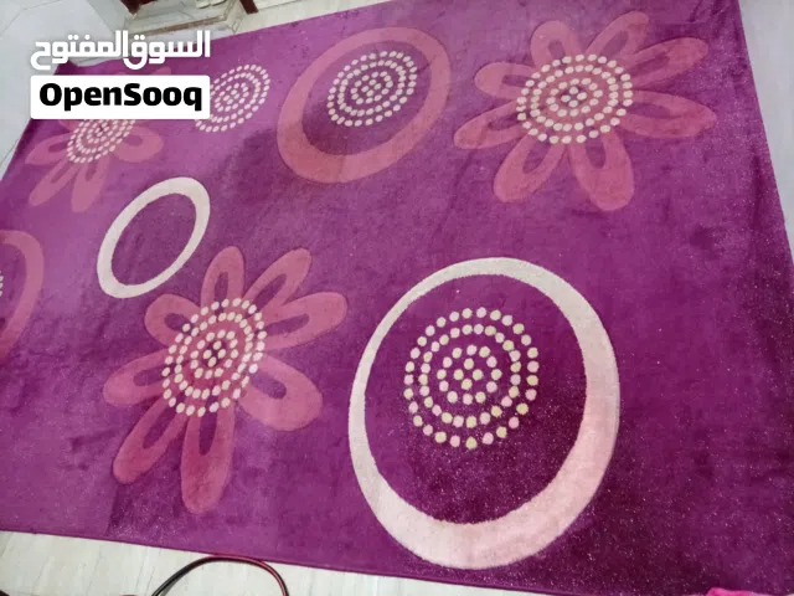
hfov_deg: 67.3
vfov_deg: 53.1
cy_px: 298
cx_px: 397
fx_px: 596
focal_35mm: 26
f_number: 1.8
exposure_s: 1/33.3
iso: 669
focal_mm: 4.15
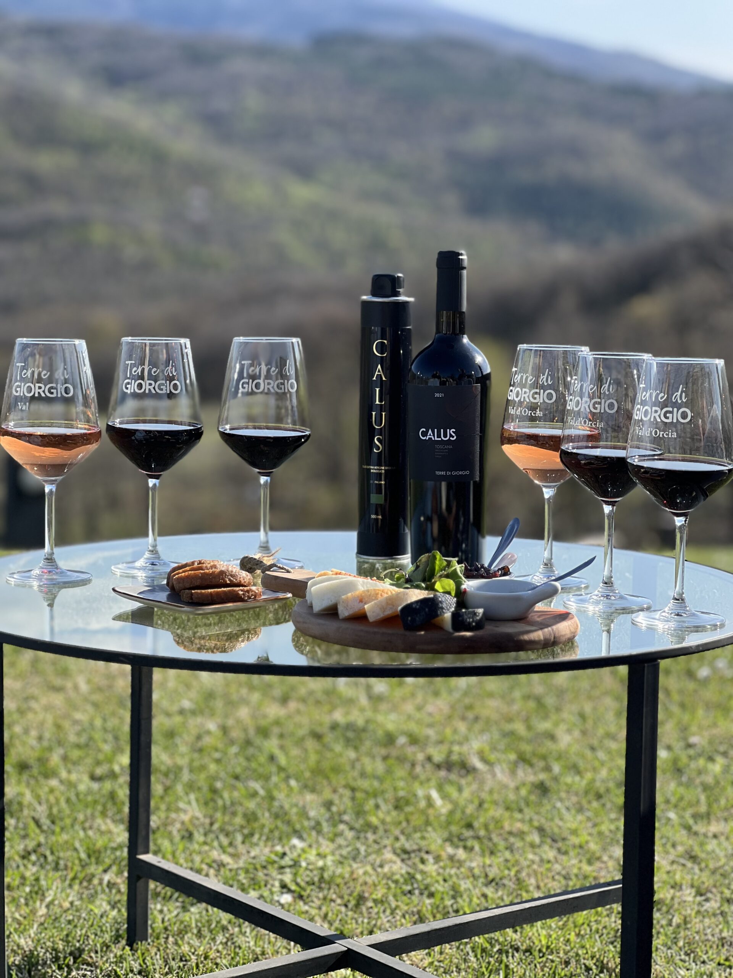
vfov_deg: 25.3
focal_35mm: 77
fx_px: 2174
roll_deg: -1.8
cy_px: 489
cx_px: 366
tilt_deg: -7.9
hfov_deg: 19.1
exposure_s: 1/368
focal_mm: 9
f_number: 2.8
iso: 32
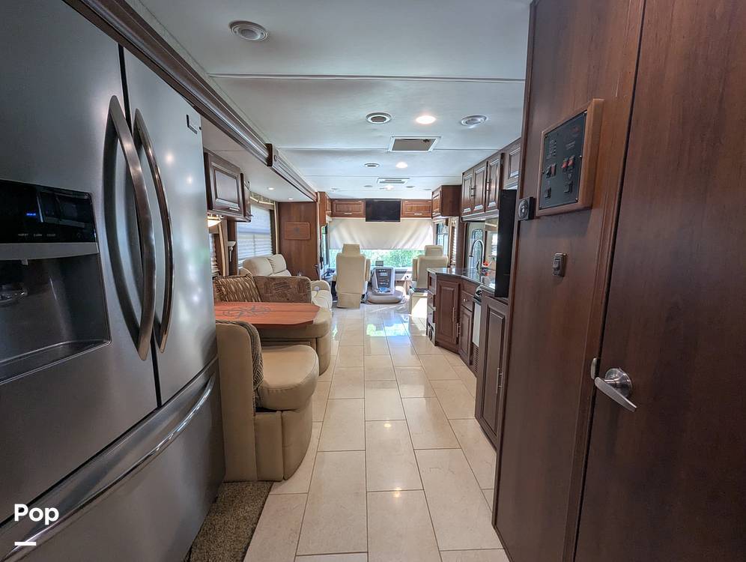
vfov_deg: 90.1
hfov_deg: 106.1
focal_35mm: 13
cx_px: 373
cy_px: 281
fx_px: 281
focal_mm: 1.95
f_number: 2.2
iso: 93
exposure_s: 1/58.6
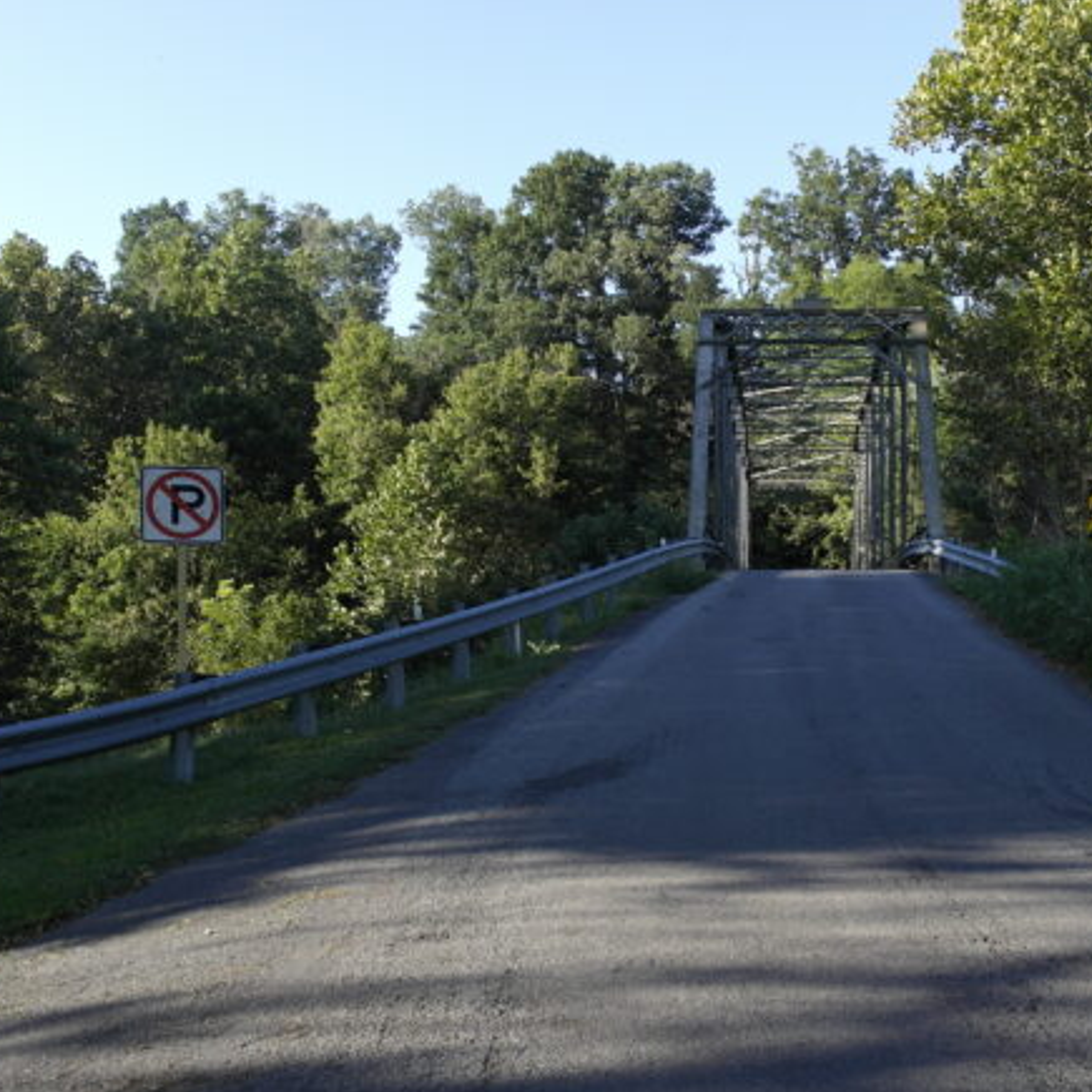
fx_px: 1606
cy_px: 577
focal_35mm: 45
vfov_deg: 37.5
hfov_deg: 37.0
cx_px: 766
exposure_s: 1/160
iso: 100
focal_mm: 20
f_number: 5
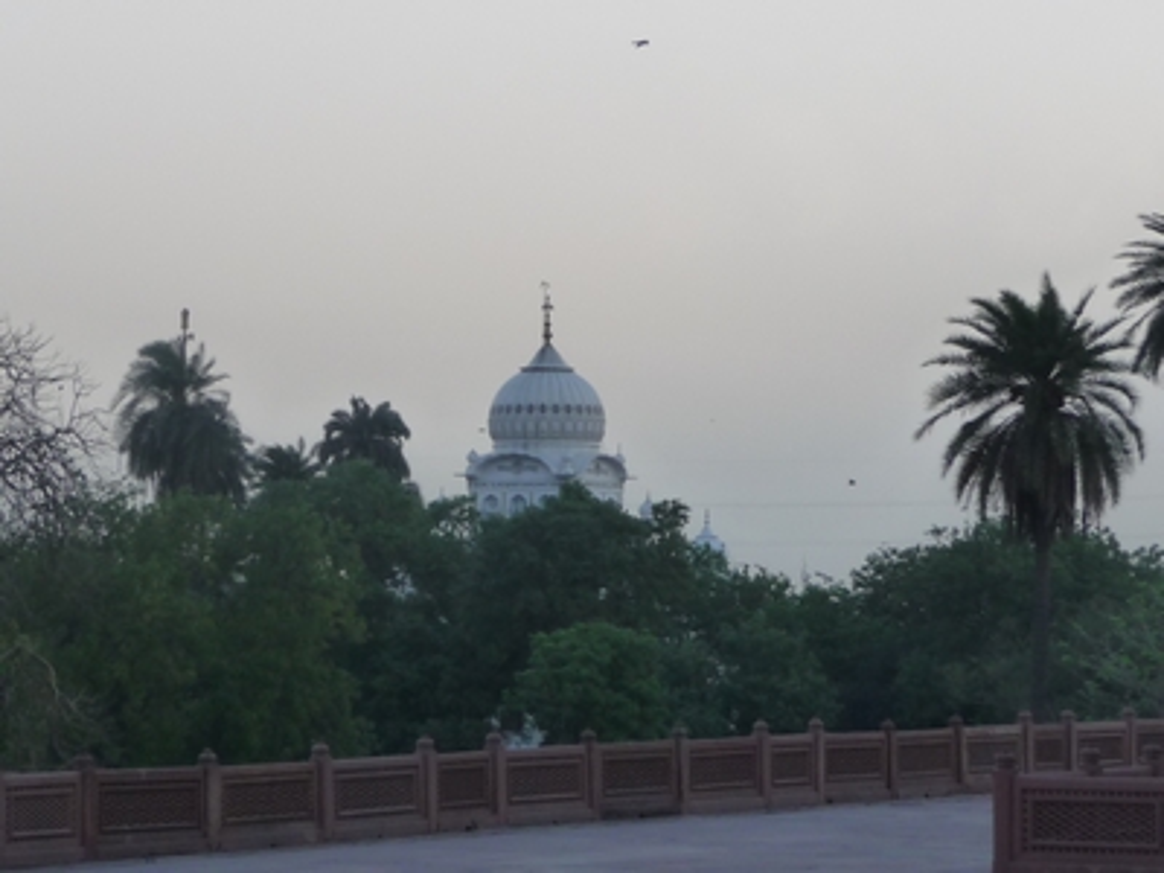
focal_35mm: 141
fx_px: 4741
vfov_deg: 10.5
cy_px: 436
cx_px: 582
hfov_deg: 14.0
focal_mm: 14.2
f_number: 4.7
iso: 160
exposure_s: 1/100
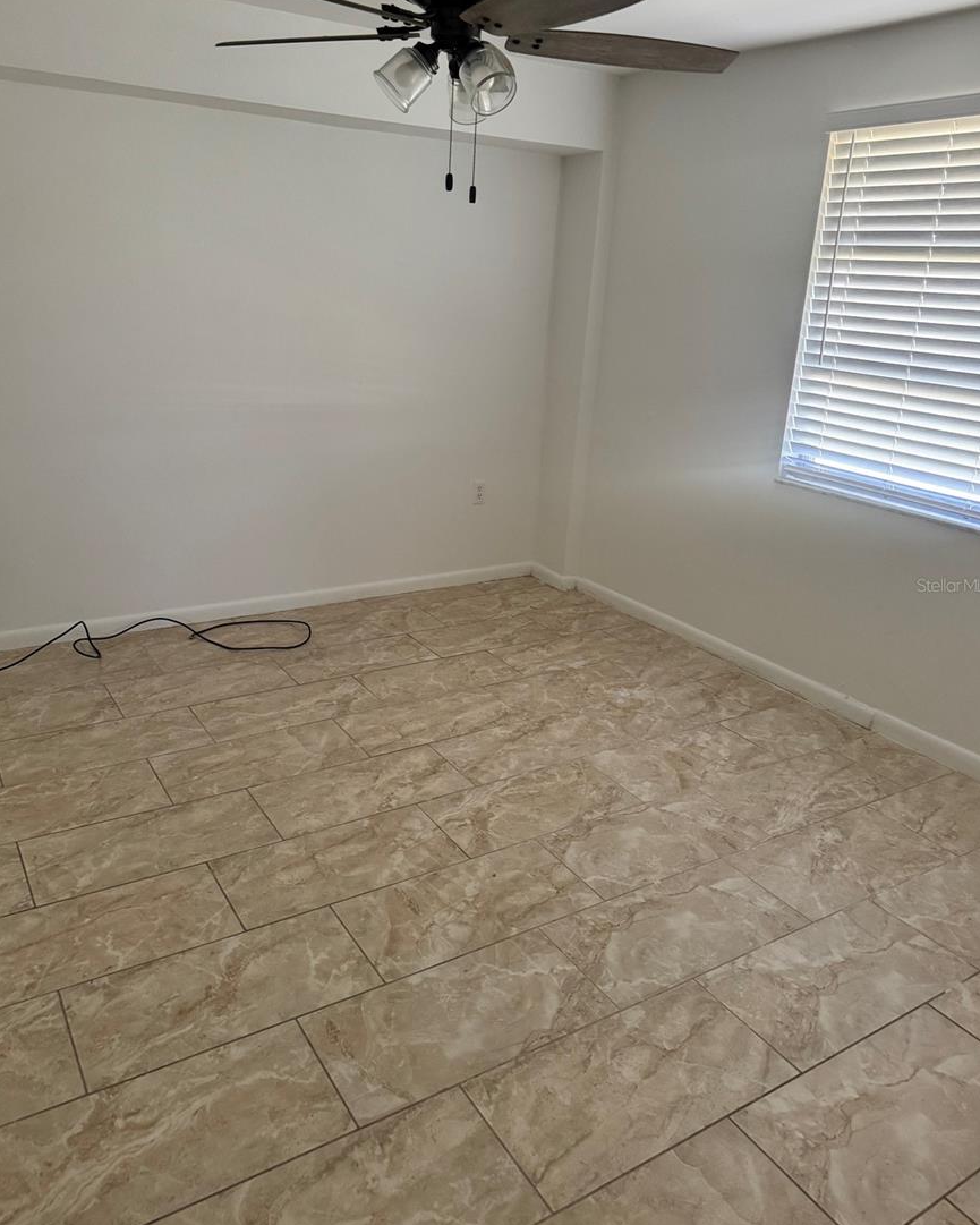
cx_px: 487
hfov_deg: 54.9
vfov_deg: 66.0
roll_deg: -3.6
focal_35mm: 26
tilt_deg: -18.0
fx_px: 943
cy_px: 585
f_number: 1.78
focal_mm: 6.76
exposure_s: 1/60
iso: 500
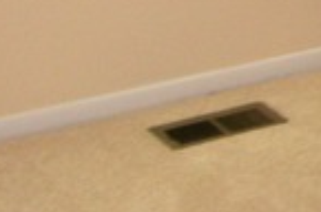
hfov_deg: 11.0
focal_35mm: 175
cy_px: -121
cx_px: 573
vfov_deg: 7.6
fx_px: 1557
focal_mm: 7.8
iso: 200
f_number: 2.8
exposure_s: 1/2.8
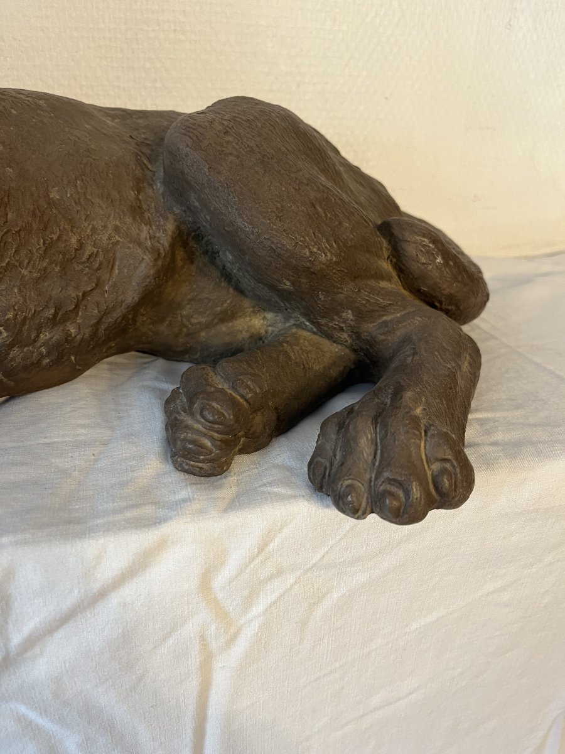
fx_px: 566
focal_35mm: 26
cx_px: 282
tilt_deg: -27.0
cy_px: 377
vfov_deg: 67.3
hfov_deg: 53.1
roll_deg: -1.6
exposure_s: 1/50
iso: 100
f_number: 1.6
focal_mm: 5.1
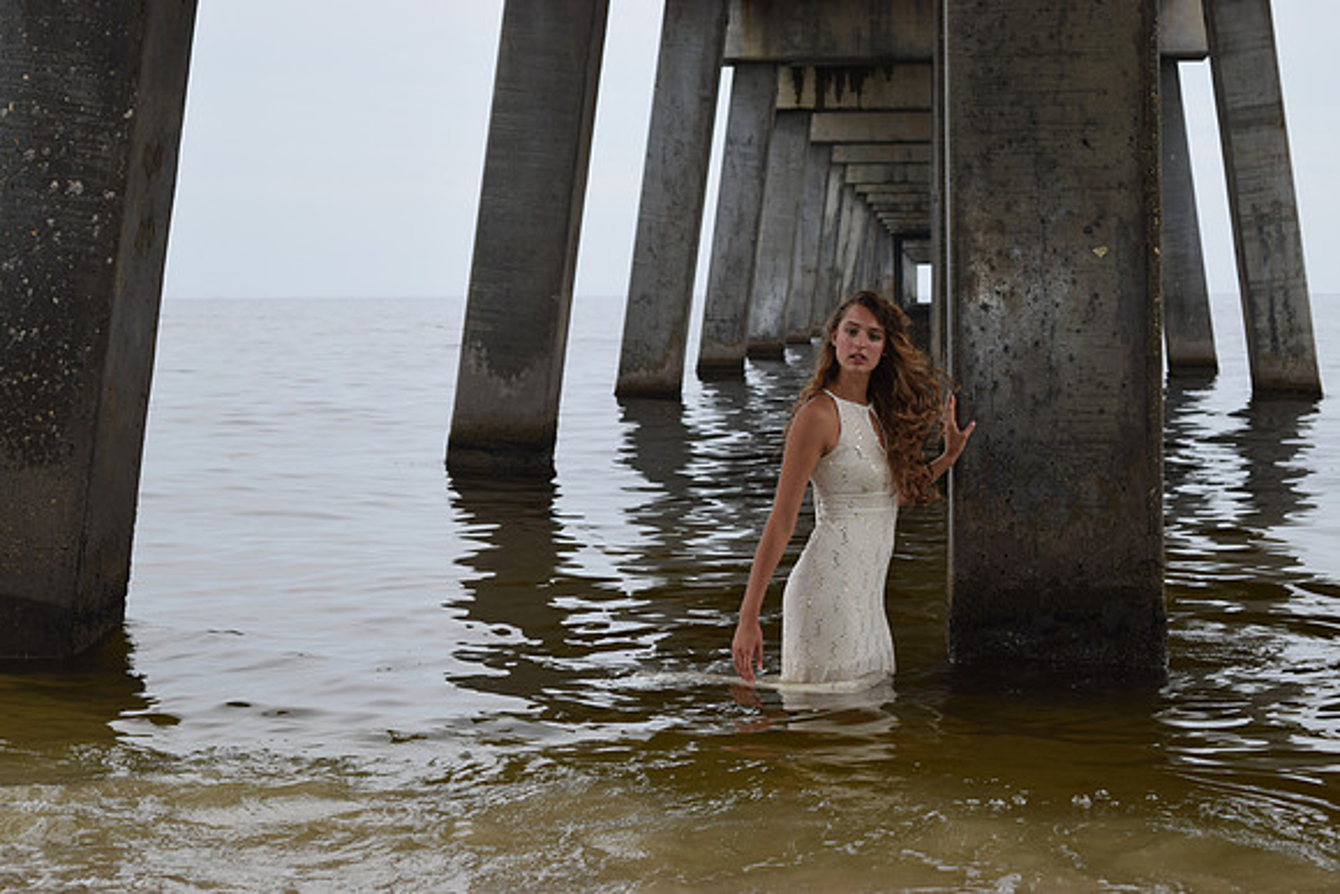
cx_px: 670
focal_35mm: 82
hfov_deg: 24.6
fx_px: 3071
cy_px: 447
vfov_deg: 16.6
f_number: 7.1
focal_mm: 55
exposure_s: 1/200
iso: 100
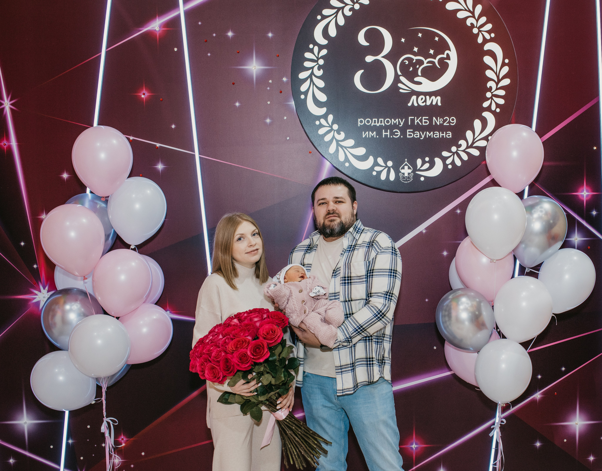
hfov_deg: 41.3
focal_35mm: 45
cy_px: 263
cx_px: 387
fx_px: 790
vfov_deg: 33.2
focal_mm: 35
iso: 320
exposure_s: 1/160
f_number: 4.5
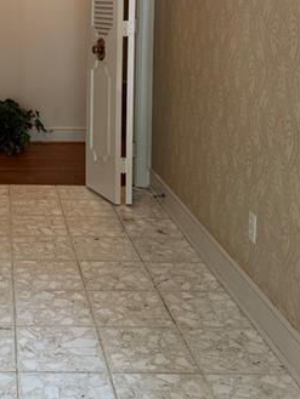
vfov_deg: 32.8
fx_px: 647
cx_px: -4
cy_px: 49
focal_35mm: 56
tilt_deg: -5.0
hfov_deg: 24.8
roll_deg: +0.0
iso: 160
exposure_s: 1/60
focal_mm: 6.76
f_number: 1.78
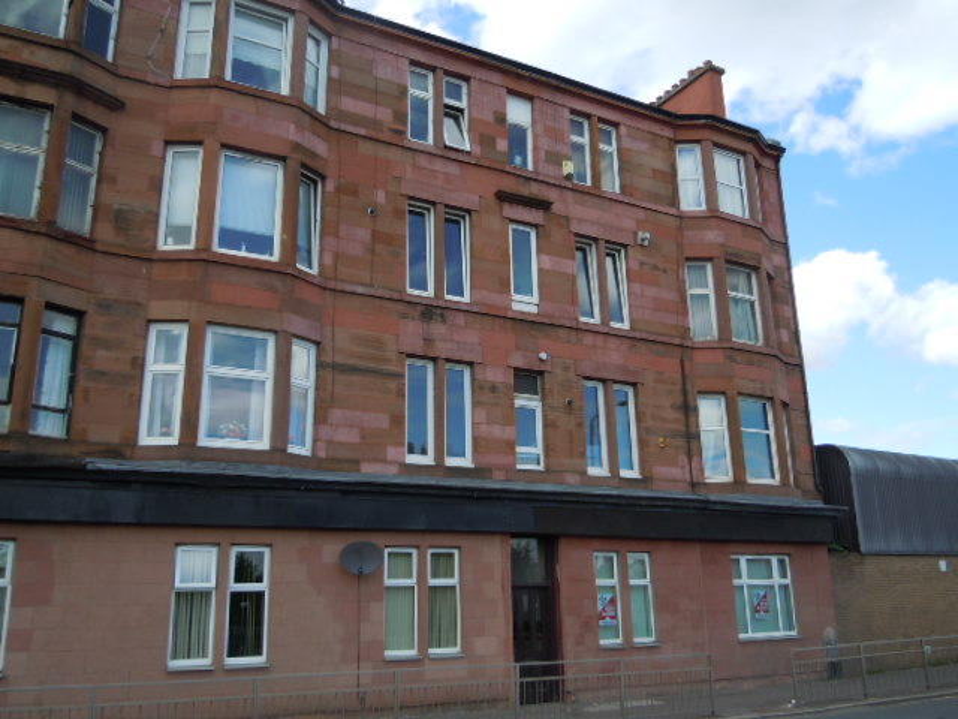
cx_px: 479
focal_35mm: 30
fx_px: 830
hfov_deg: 60.0
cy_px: 360
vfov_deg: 46.8
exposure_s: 1/400
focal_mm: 5.4
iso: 100
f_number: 3.5
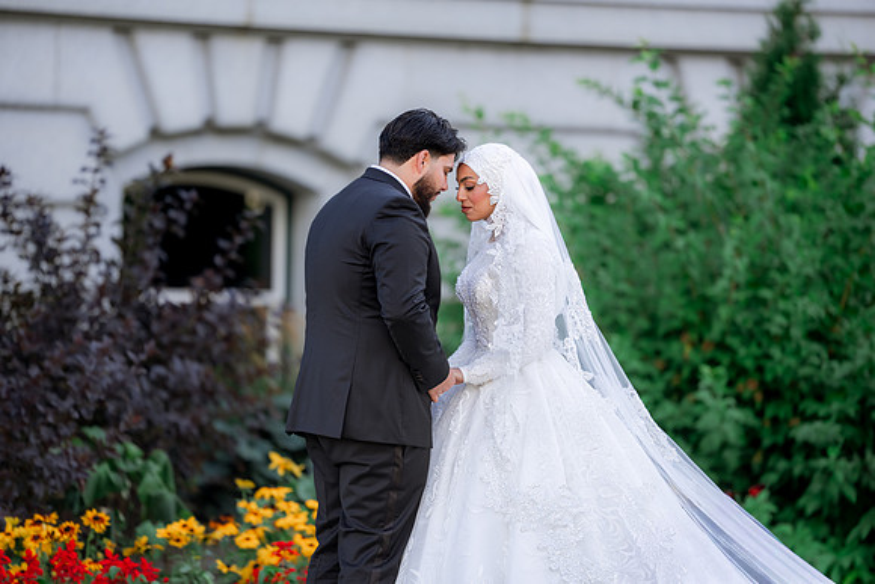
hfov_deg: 13.7
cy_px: 292
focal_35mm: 150
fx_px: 3647
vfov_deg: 9.2
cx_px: 438
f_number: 2
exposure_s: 1/2000
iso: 200
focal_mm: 150
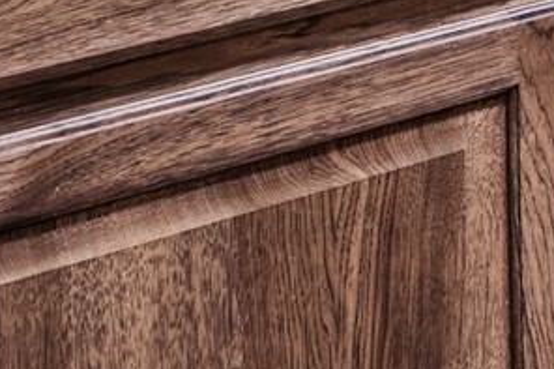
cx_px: 1595
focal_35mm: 113
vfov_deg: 9.7
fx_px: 1737
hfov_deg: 11.6
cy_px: -693
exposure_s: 1/1.25
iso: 400
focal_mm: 15.4
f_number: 8
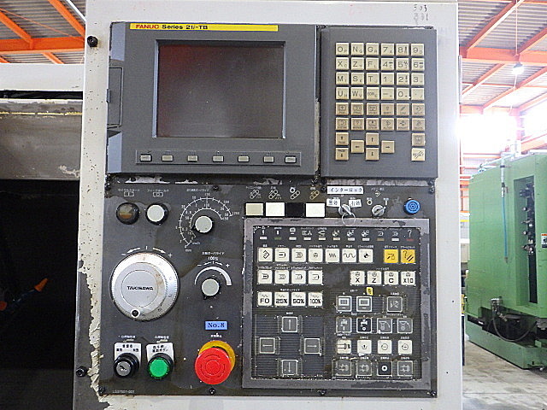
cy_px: 205
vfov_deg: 49.7
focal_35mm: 28
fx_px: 442
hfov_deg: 63.4
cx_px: 274
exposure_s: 1/45
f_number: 3.5
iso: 1000
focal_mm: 5
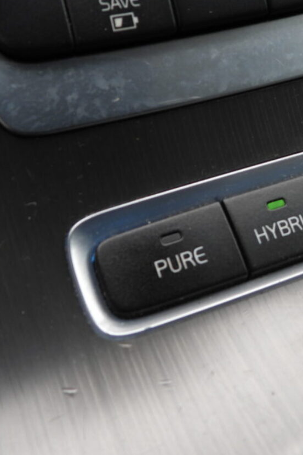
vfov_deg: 39.5
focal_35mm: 50
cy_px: 194
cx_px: 233
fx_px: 631
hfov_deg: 26.6
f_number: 2.8
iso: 100
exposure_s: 1/50
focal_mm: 5
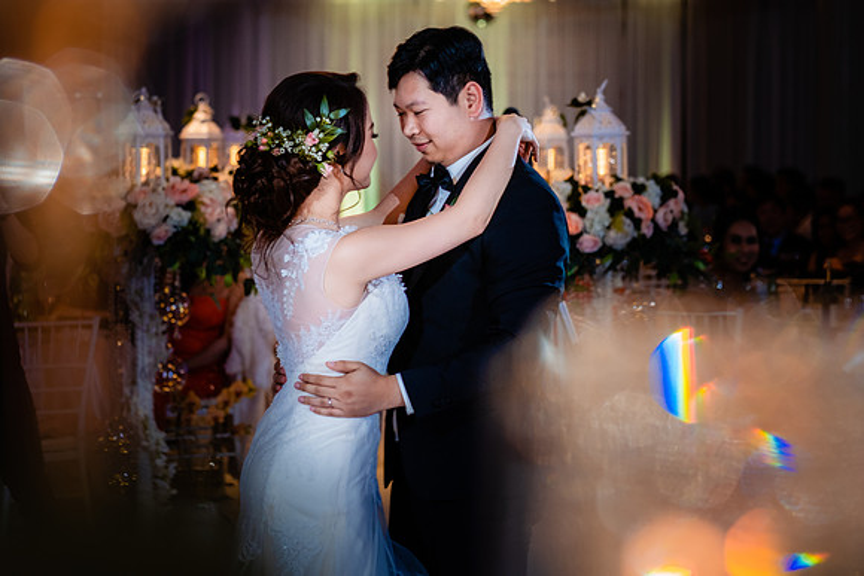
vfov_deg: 13.1
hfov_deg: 19.6
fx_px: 2501
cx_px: 419
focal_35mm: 104
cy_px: 219
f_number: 2.5
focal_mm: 56
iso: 640
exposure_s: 1/200
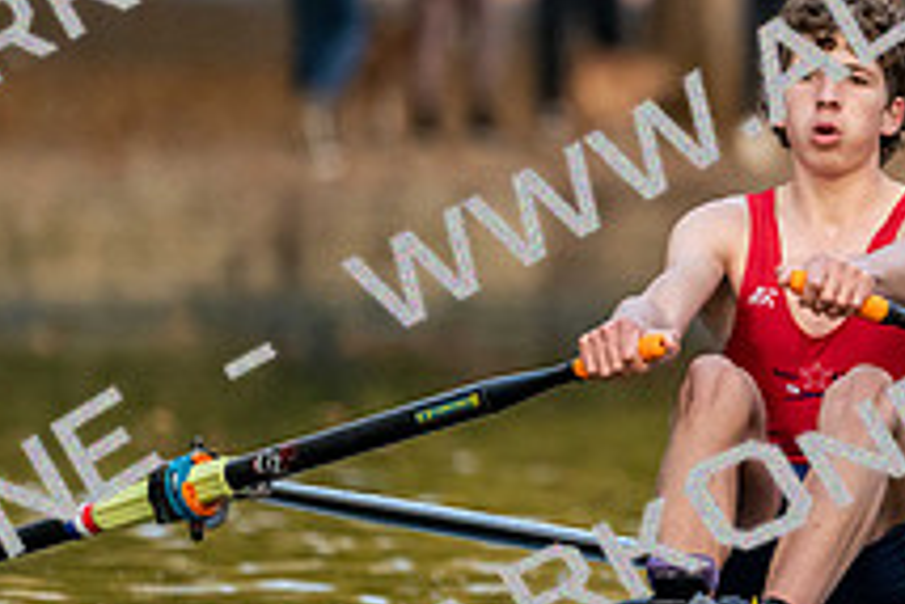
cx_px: 867
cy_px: 340
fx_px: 27268
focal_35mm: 1084
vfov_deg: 1.3
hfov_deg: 1.9
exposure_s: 1/2500
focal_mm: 400
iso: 3600
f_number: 4.5
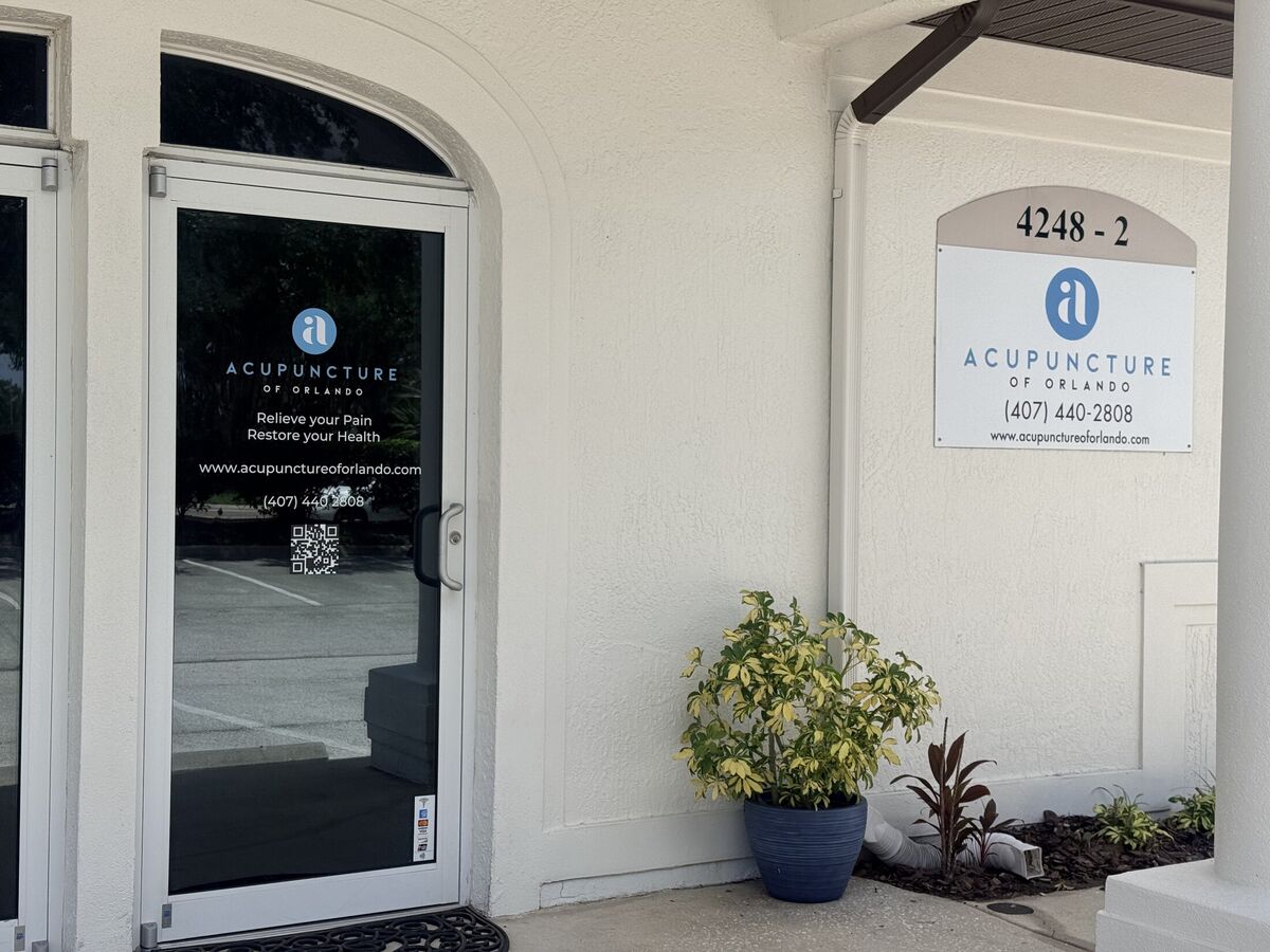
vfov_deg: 30.3
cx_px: 635
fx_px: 1761
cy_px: 476
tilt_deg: -0.6
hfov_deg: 39.7
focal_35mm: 48
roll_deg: -0.5
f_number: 1.78
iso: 100
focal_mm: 6.76
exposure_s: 1/5587
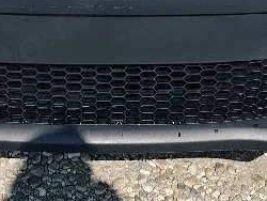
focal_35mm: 92
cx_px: 67
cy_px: -184
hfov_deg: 21.1
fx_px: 710
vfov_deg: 13.9
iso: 100
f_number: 1.6
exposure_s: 1/2500
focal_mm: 6.57
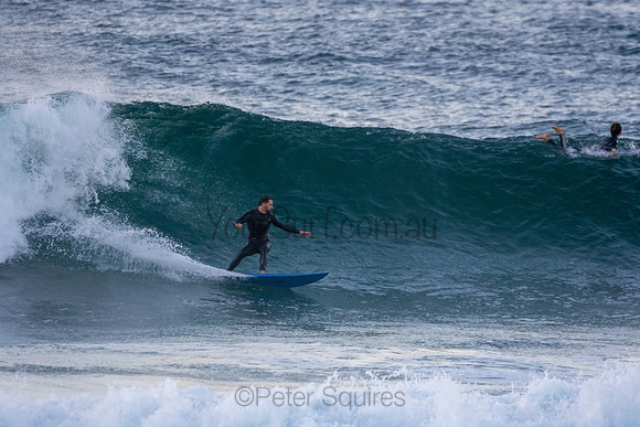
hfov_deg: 2.7
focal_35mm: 750
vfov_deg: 1.8
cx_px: 320
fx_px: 13336
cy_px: 214
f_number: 5.6
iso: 2200
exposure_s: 1/1250
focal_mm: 500
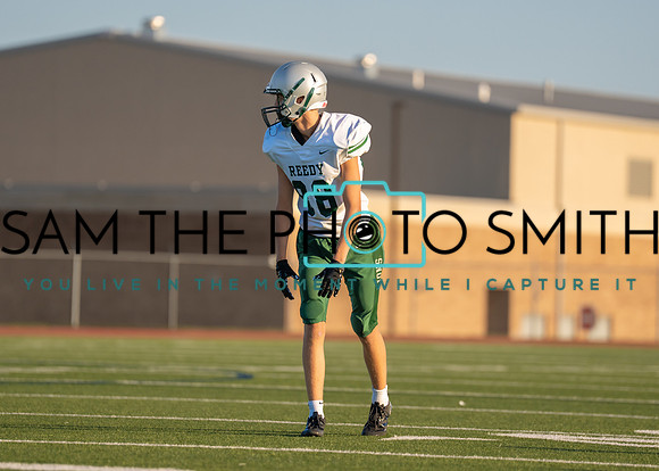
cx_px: 341
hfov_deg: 7.0
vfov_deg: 5.0
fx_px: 5359
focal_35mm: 286
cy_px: 229
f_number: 2.8
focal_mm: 200
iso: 250
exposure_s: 1/5000
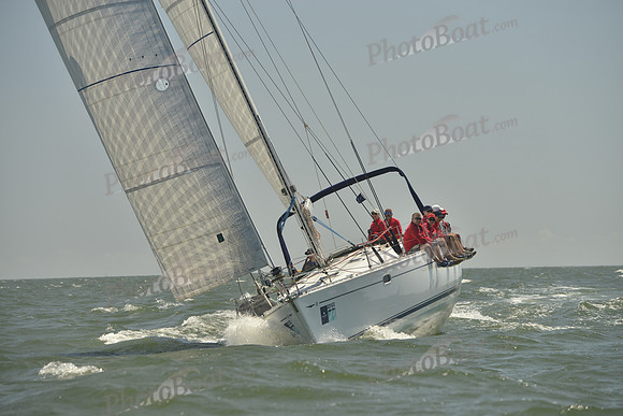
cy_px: 208
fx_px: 2683
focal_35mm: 155
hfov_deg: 13.2
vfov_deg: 8.9
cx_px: 312
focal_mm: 155
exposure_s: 1/1000
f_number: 7.1
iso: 280
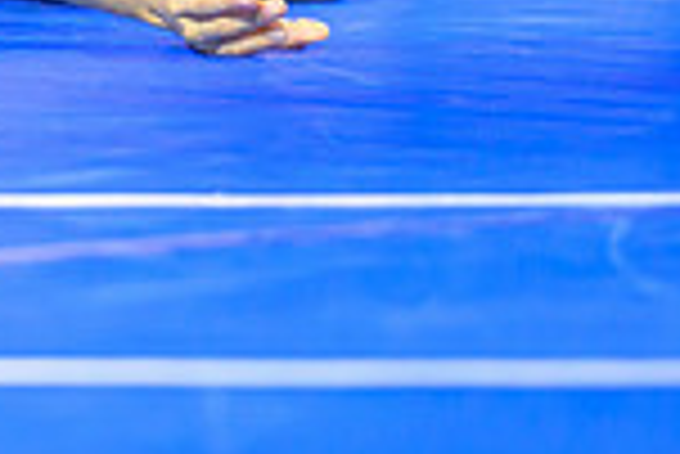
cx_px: -688
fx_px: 13083
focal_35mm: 692
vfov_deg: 2.0
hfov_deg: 3.0
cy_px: -273
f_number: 2.8
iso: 3200
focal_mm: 145
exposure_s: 1/800
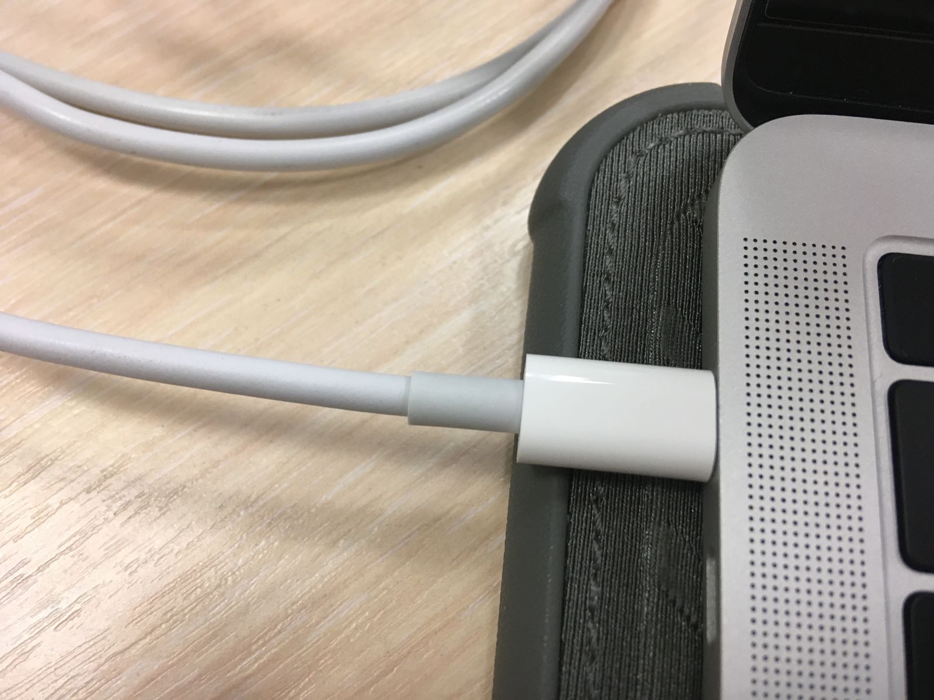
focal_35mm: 29
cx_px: 467
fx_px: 782
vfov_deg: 48.2
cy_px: 350
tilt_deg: -67.0
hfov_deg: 61.7
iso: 125
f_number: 2.2
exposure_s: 1/33
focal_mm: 4.15
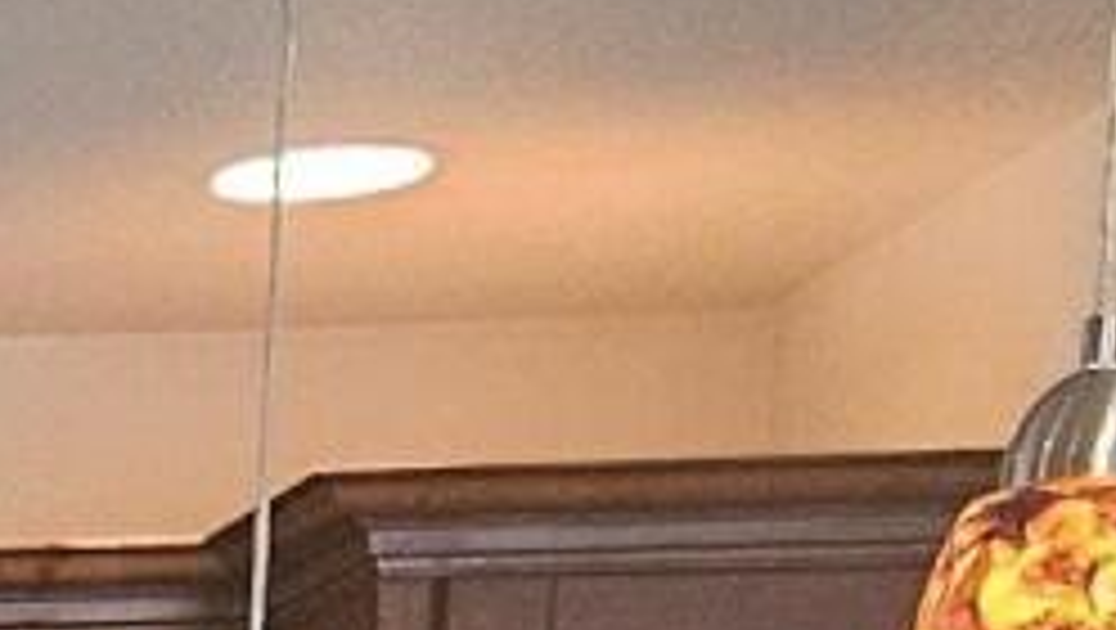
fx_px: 5983
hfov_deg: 9.2
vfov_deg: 5.2
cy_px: 2745
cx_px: -1827
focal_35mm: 202
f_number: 1.8
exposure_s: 1/120
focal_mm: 5.4
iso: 500
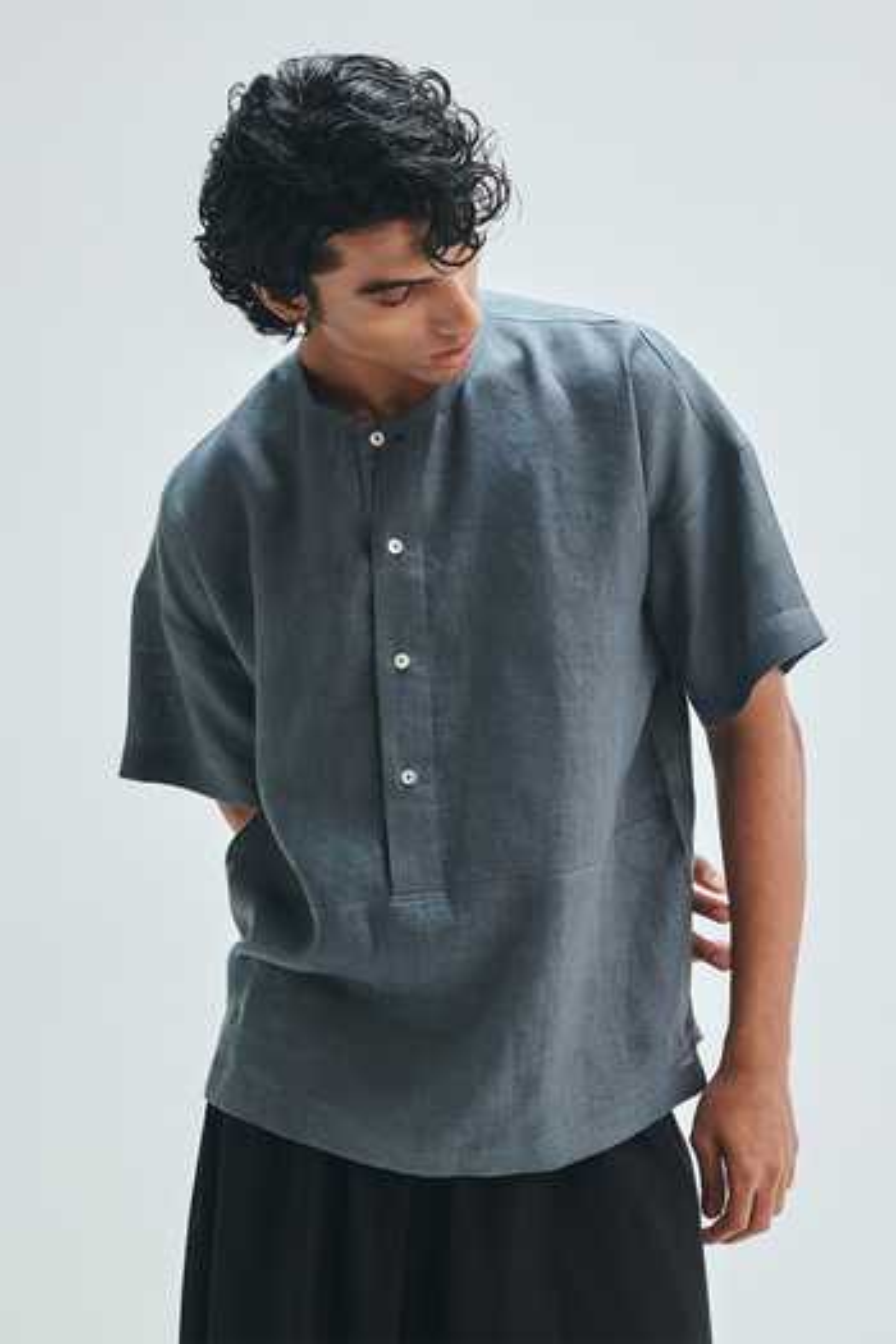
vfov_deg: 28.8
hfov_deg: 19.5
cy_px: 672
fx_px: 2613
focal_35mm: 70
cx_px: 448
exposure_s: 1/125
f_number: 8
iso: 400
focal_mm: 70
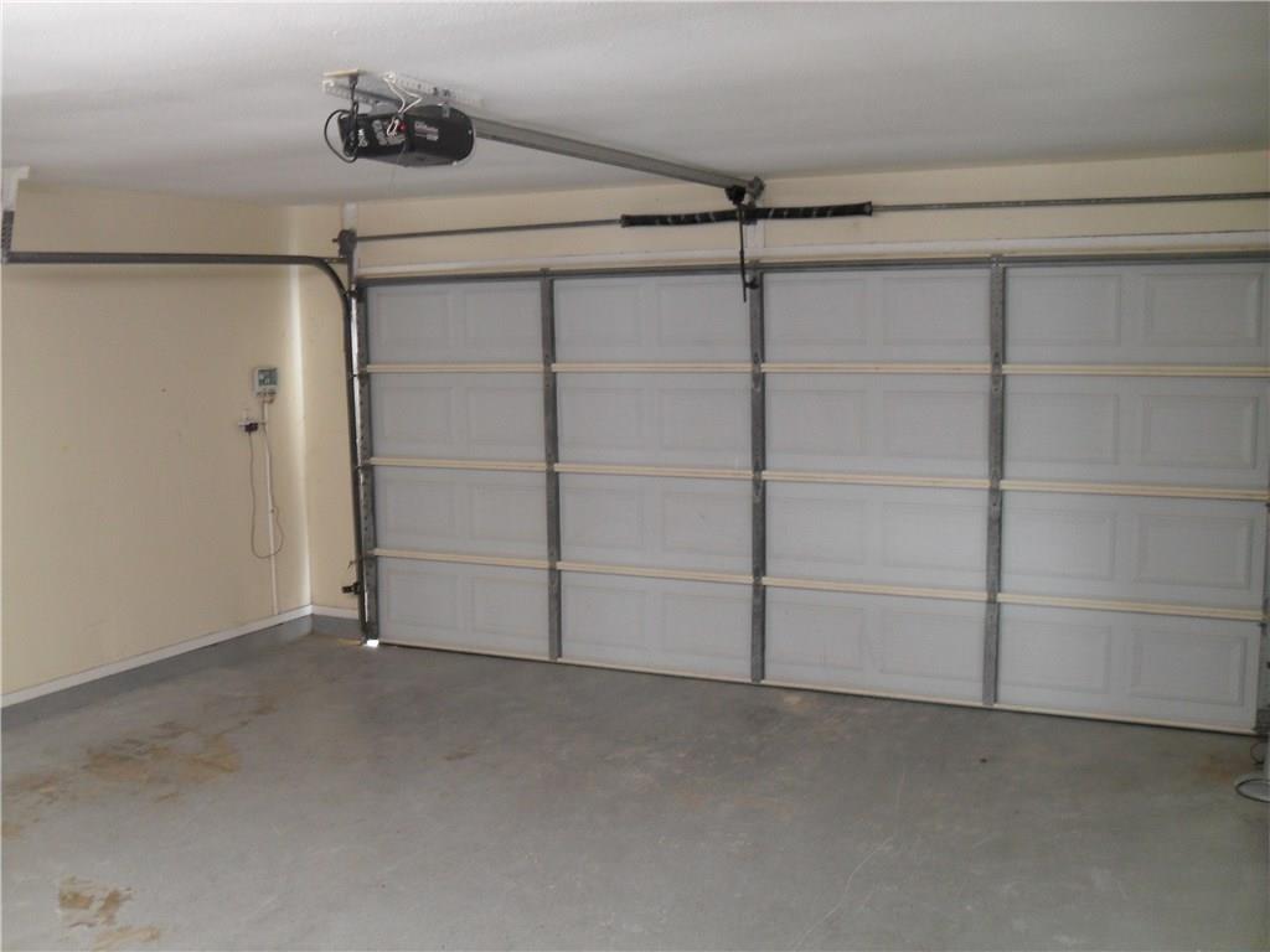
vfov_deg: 40.7
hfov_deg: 52.6
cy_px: 476
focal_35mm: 35
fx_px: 1284
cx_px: 635
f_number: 2.8
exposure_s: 1/8
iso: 200
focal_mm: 6.2
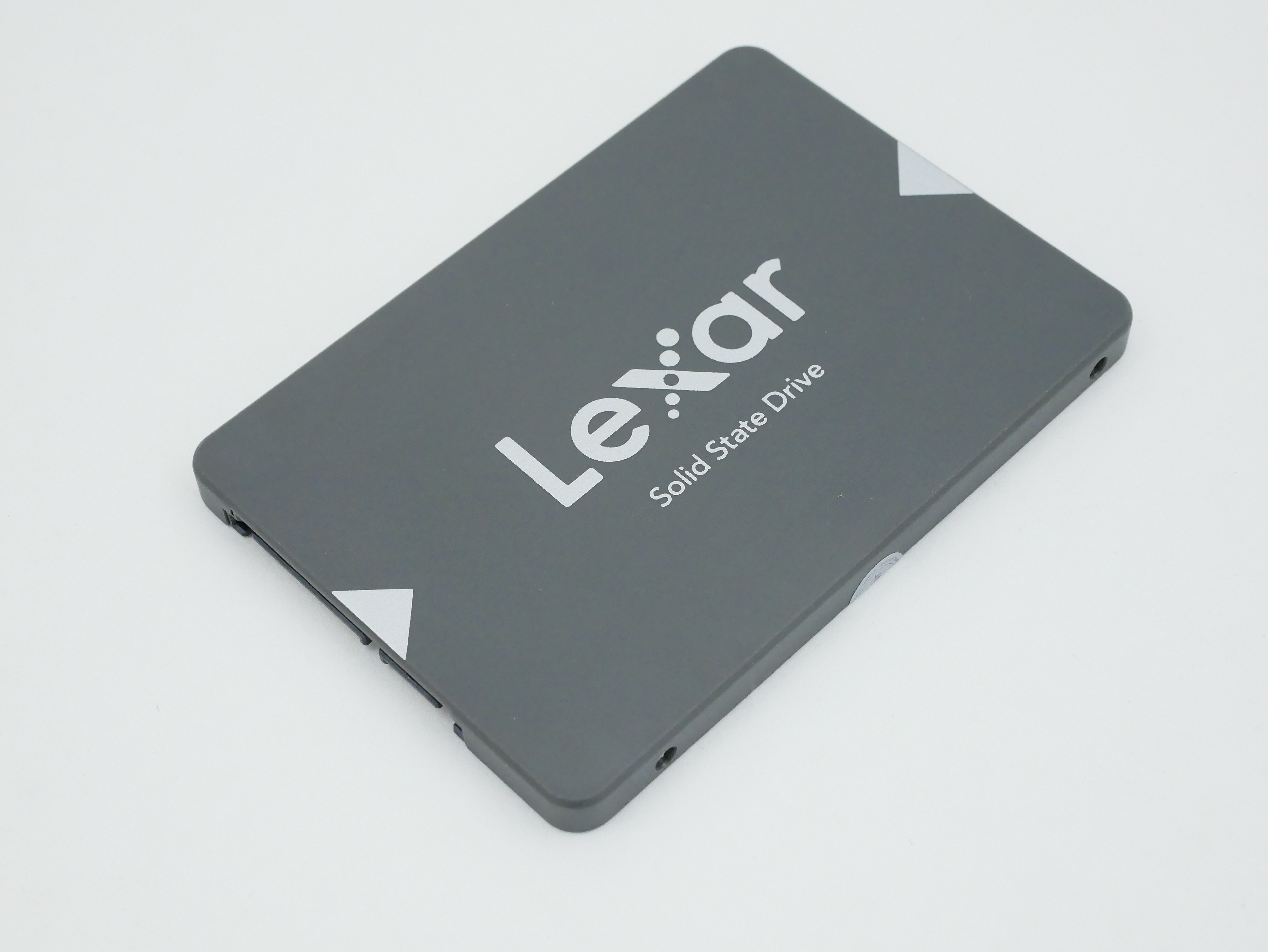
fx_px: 2199
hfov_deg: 32.2
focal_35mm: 60
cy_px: 476
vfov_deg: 24.4
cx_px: 634
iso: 1600
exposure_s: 1/200
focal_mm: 30
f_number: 7.1
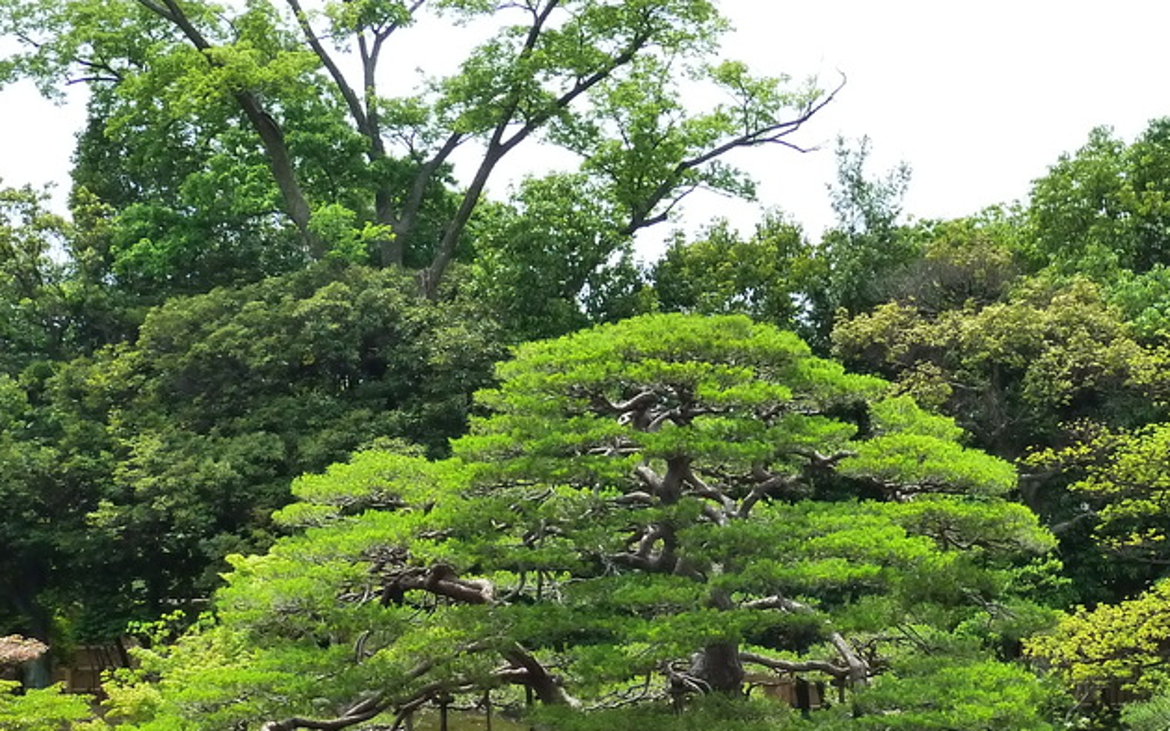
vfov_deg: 14.6
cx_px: 738
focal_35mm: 89
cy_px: 629
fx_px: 2838
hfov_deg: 23.2
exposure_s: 1/320
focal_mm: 7.3
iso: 200
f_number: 4
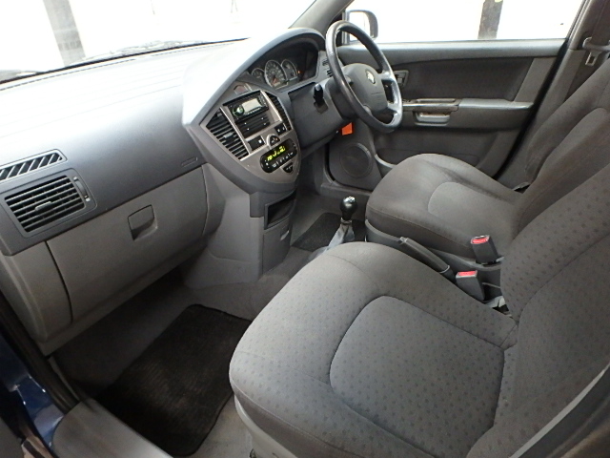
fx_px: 370
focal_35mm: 21
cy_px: 229
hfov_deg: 79.0
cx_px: 305
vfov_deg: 63.4
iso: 800
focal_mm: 3.7
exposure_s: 1/20
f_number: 3.5
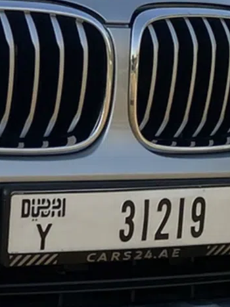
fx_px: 1347
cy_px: 16
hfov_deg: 9.0
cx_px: -281
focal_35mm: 152
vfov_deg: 12.9
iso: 32
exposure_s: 1/2463
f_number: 1.8
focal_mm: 4.25
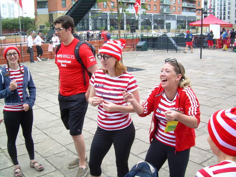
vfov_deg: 37.7
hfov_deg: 49.0
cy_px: 88
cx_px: 118
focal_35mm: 38
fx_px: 259
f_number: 2.8
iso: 50
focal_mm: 6.3
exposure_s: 1/125
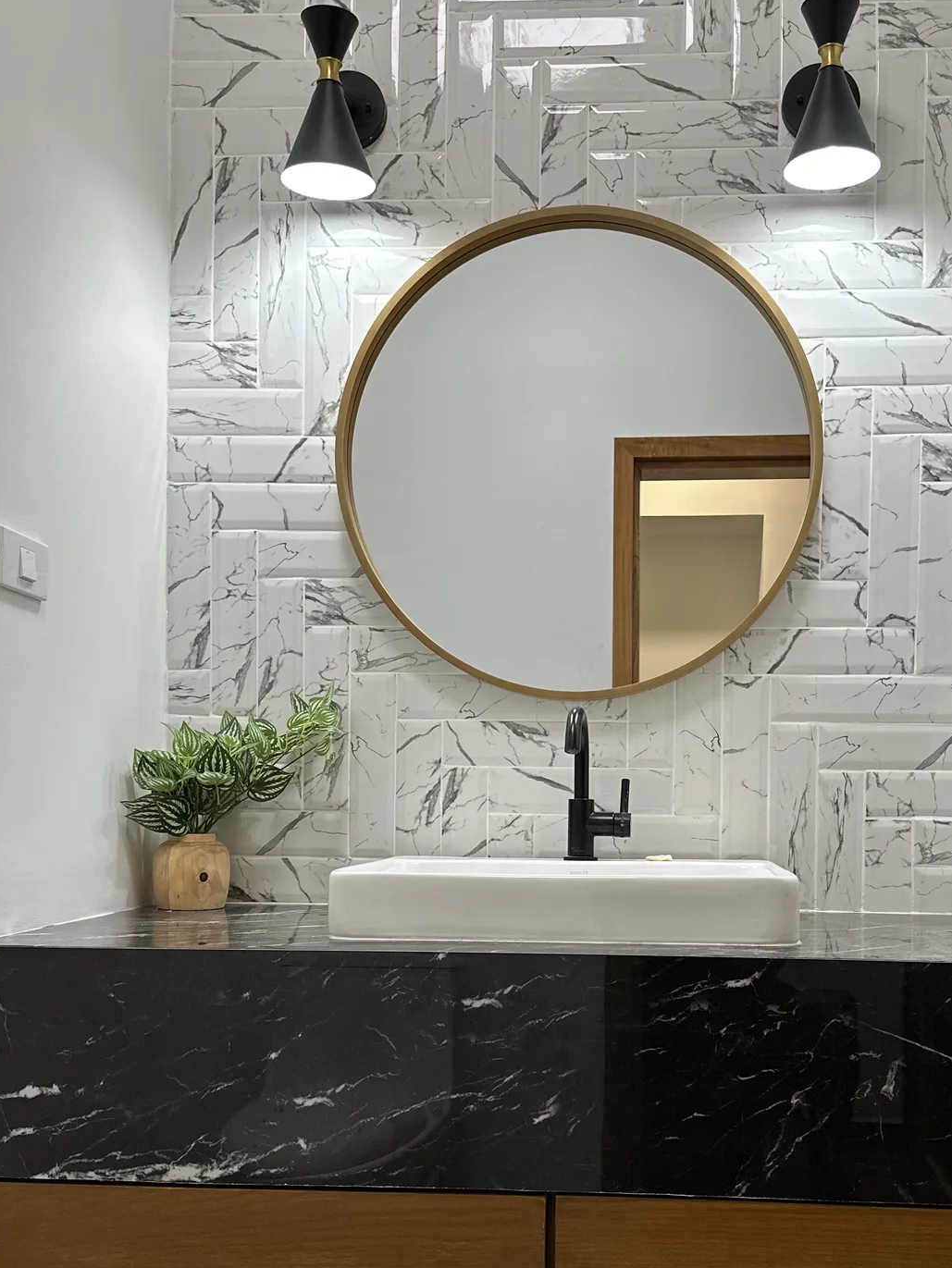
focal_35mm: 35
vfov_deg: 52.1
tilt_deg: +0.8
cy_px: 788
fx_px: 1283
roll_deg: -1.0
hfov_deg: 40.4
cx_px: 594
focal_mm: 6.86
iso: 160
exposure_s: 1/120
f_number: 1.78
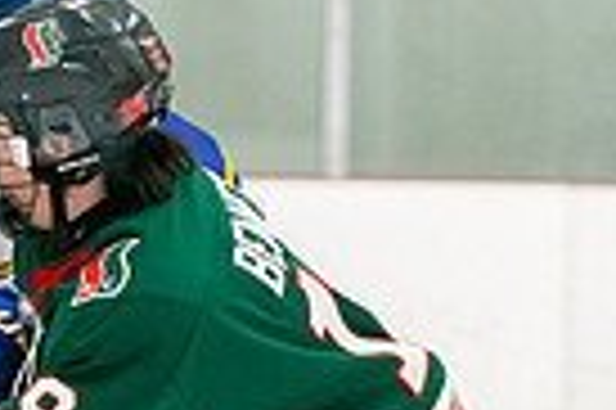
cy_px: 732
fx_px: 10066
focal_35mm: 589
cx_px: -110
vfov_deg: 2.3
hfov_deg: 3.5
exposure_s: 1/800
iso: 3200
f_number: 2.8
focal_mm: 116
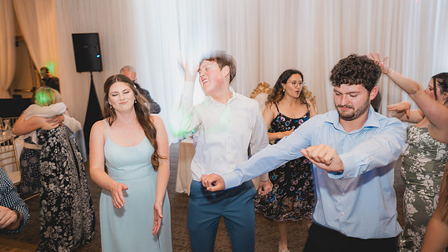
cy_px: 123
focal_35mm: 30
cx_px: 220
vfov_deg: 38.9
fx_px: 356
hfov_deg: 64.3
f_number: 2.8
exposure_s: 1/40
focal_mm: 28
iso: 2500
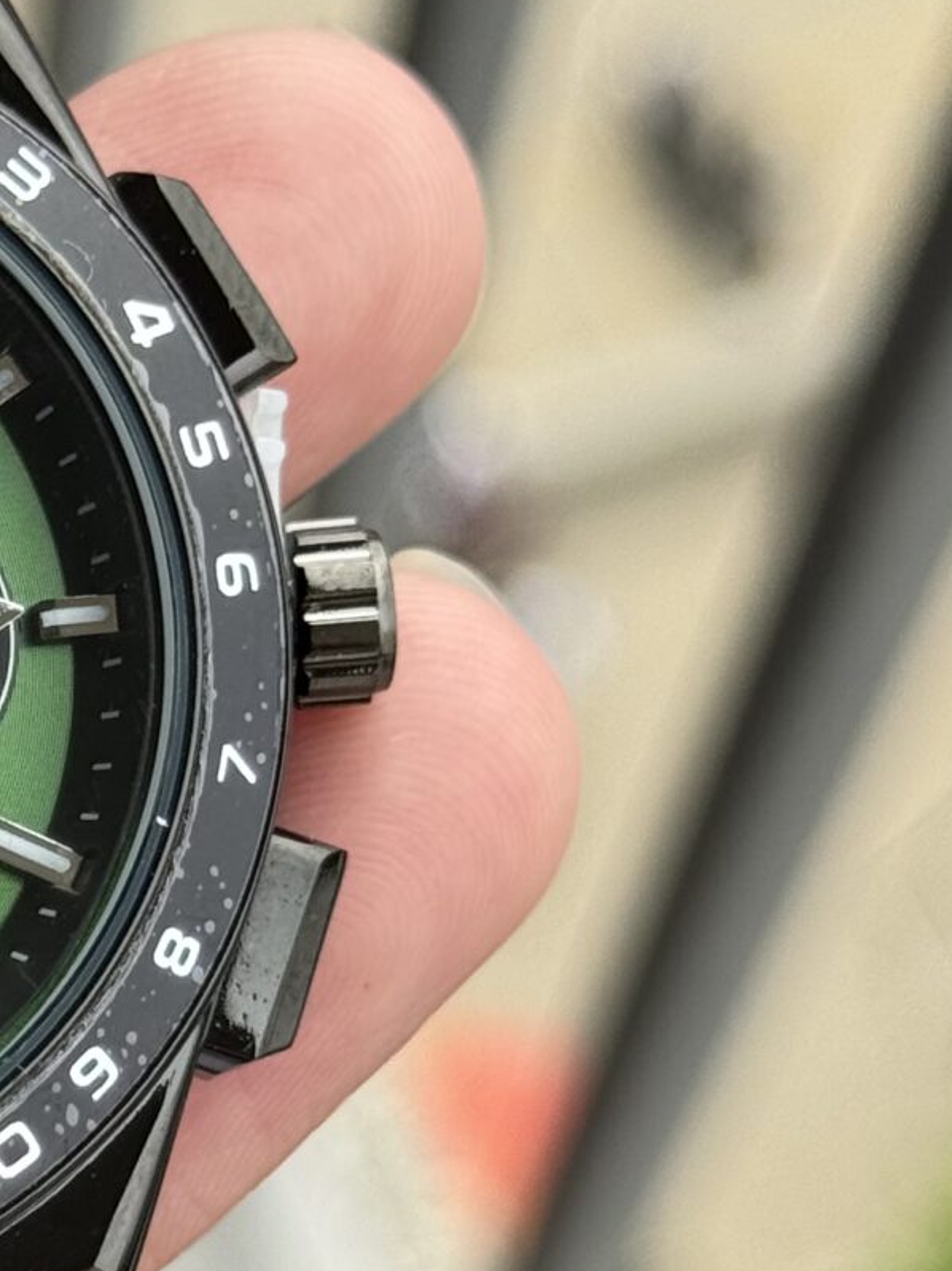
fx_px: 5650
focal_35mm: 154
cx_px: -357
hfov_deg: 9.4
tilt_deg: -66.9
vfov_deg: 12.8
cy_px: 1002
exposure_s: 1/1597
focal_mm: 6.76
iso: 64
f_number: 1.78
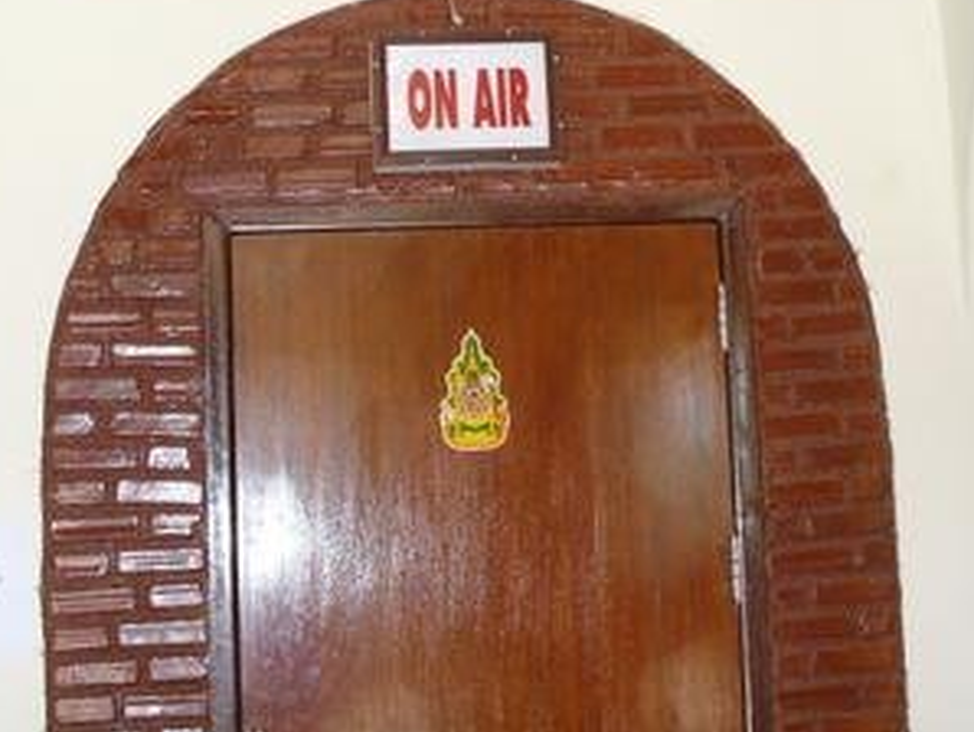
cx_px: 510
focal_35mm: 62
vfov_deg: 23.5
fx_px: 1746
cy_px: 198
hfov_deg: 31.2
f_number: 2.8
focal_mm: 6.1
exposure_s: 1/60
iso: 150
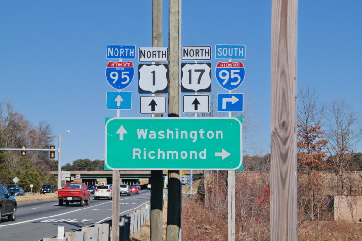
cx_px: 181
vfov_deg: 17.7
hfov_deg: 26.3
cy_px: 120
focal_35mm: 77
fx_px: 774
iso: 100
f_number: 8
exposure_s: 1/400
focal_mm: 50
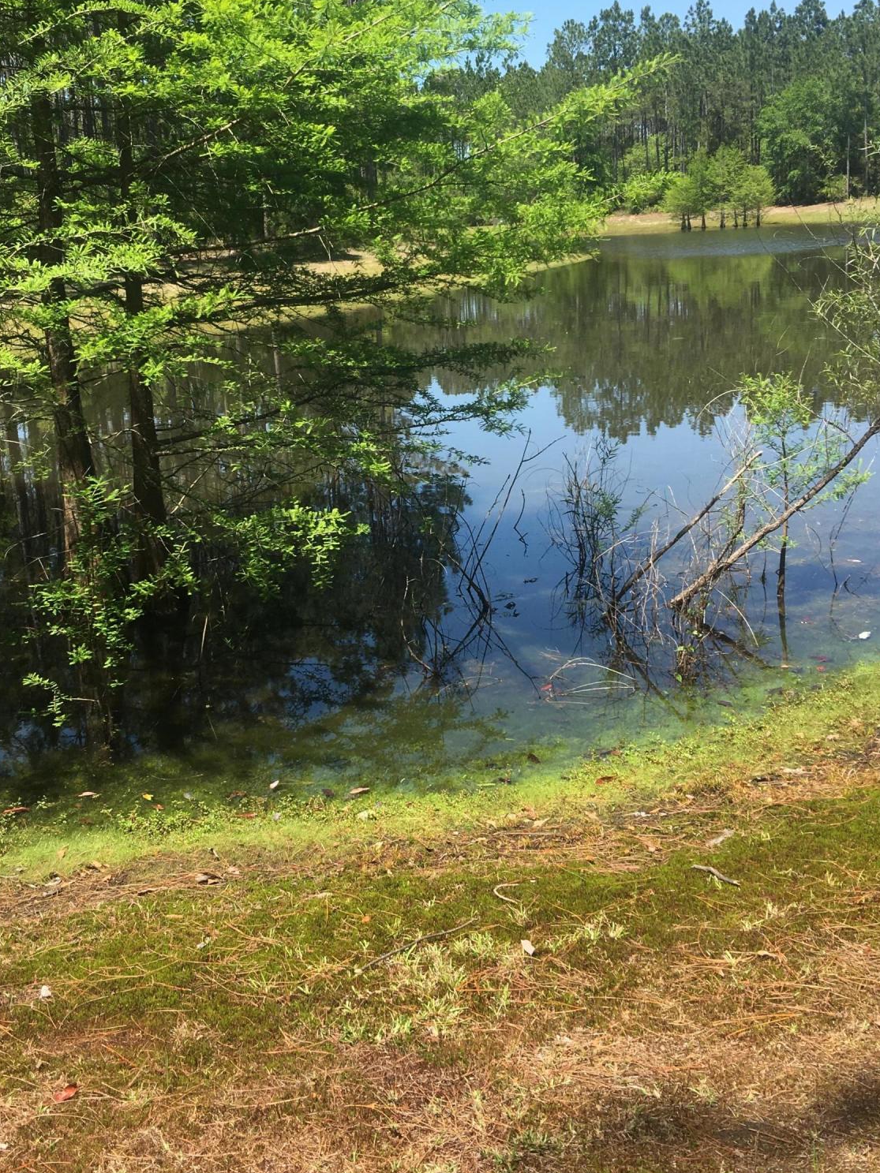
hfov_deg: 36.7
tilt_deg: -10.8
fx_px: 1322
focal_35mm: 39
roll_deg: +2.4
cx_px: 345
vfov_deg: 47.7
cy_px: 492
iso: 25
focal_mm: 4.15
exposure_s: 1/818
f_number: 2.2
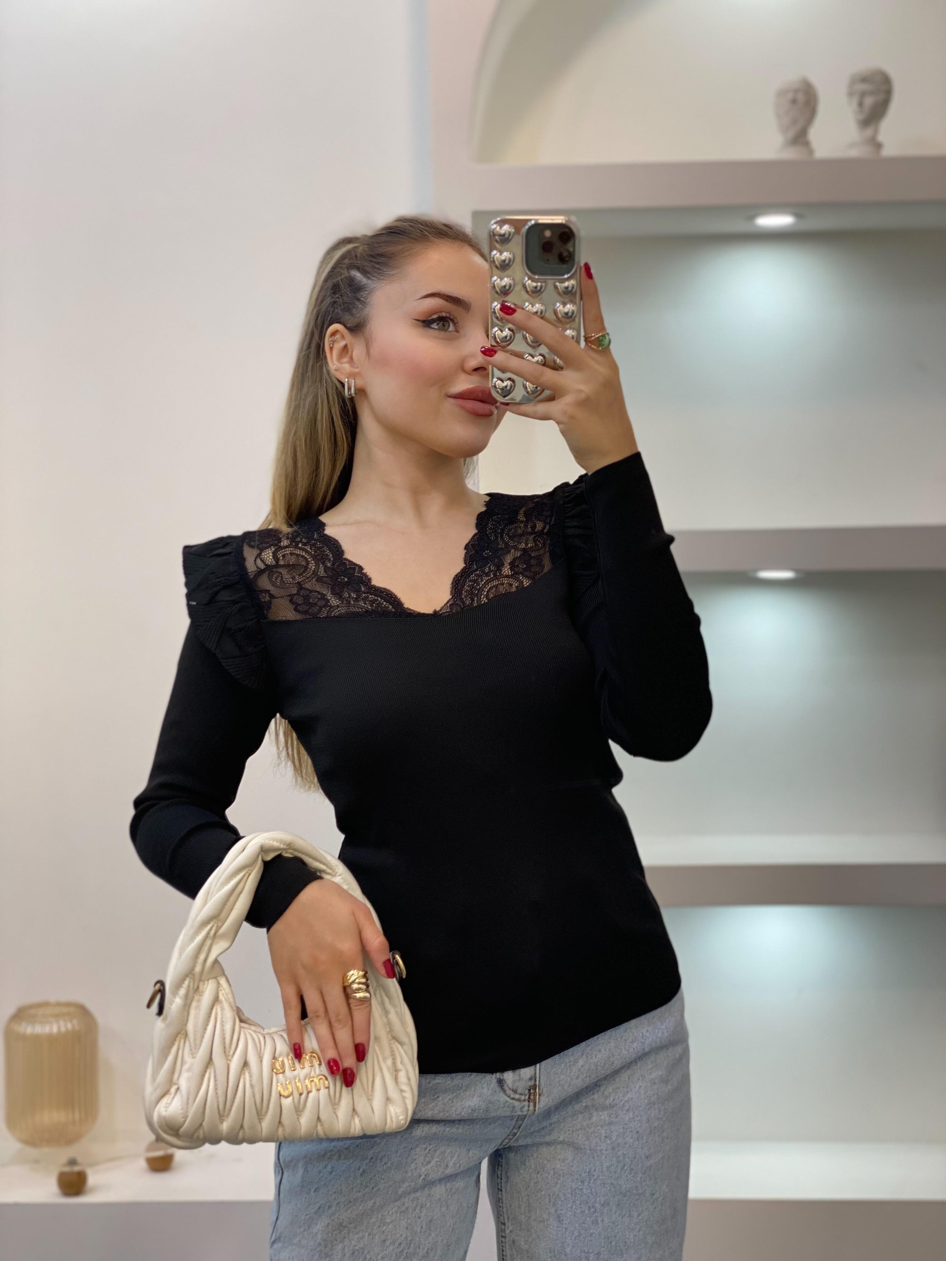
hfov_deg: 28.0
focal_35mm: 52
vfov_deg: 36.8
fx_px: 1895
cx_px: 473
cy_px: 630
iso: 80
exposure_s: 1/100
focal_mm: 6
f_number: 2
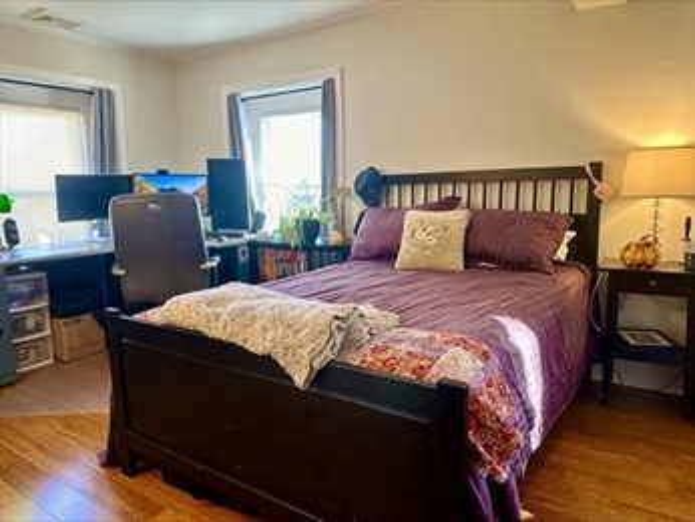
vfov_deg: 56.9
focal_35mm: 24
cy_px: 261
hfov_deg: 71.6
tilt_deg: -8.5
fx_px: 482
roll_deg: +0.3
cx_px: 348
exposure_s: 1/60
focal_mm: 6.86
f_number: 1.78
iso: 125
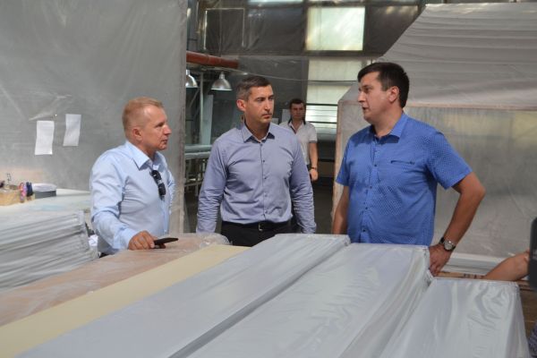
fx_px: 626
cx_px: 268
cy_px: 179
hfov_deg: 46.4
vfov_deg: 31.9
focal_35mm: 42
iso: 450
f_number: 4.5
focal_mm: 28
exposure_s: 1/60
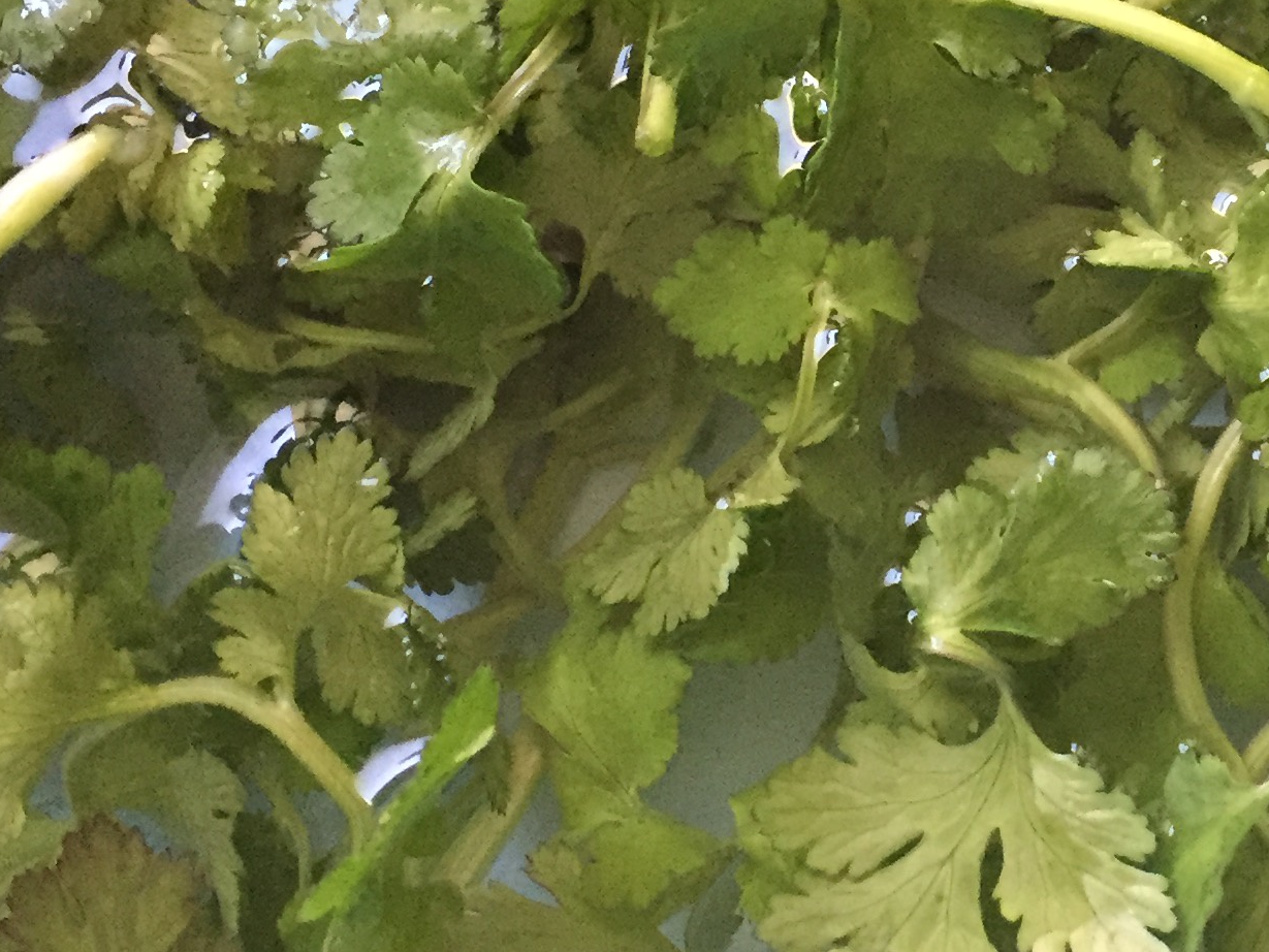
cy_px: 332
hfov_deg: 24.7
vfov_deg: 19.1
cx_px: 1119
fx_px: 2823
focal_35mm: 77
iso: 250
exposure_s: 1/17
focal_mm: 4.15
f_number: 2.2
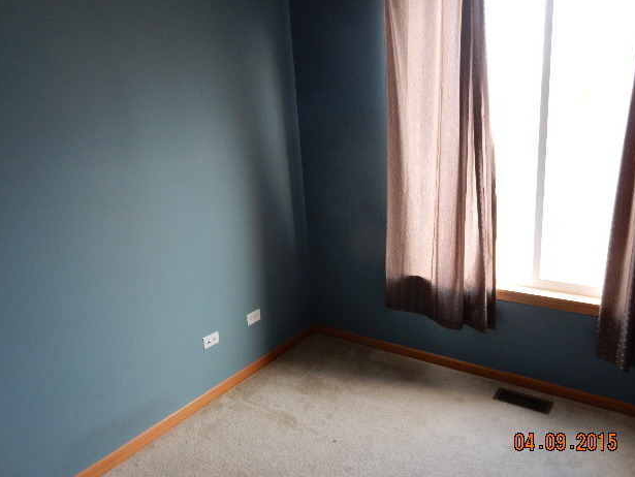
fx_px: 477
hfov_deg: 67.3
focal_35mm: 26
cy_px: 246
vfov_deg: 53.1
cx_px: 326
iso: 280
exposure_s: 1/30
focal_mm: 4.5
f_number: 3.7
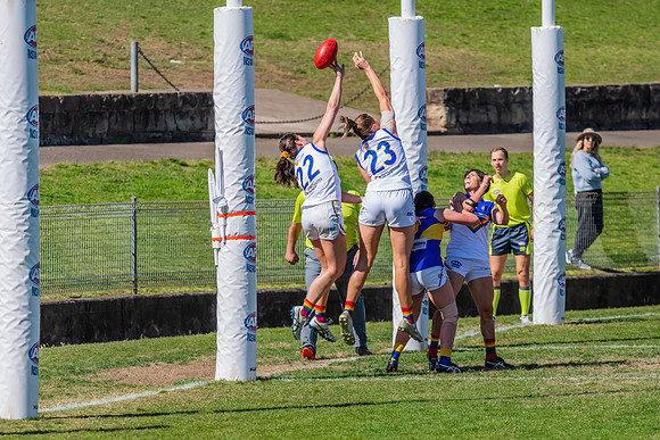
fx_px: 6506
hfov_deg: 5.8
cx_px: 330
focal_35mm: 355
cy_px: 220
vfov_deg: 3.9
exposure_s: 1/1600
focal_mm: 350
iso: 800
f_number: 11
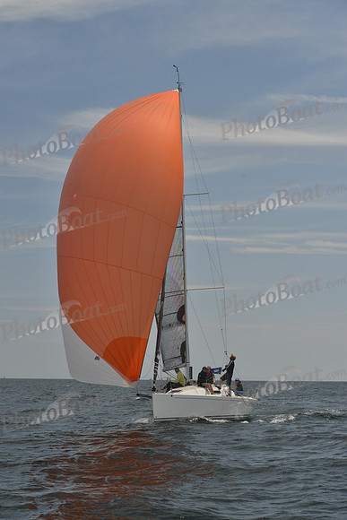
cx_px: 174
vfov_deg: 28.8
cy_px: 260
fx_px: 1011
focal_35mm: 70
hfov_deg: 19.5
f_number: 8
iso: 400
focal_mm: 70
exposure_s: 1/800
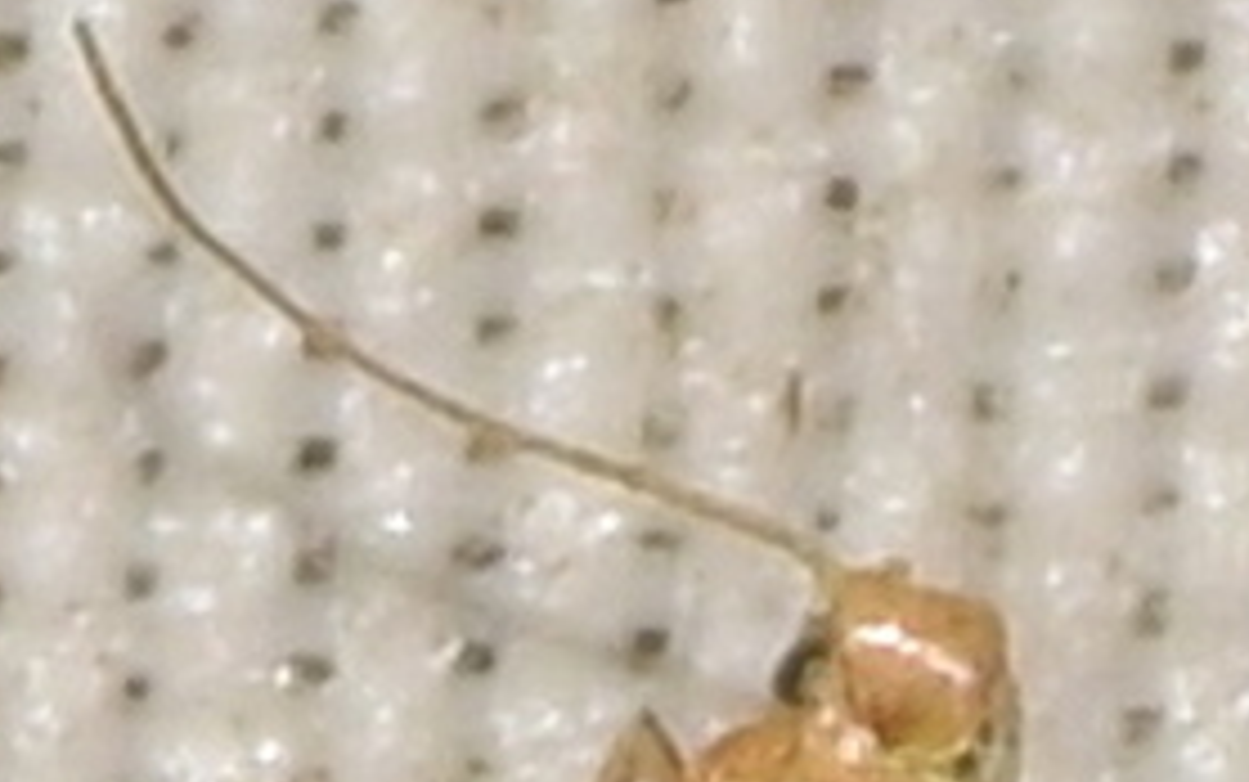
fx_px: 25267
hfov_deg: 2.8
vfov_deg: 1.8
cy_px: 1371
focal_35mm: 742
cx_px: 377
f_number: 10
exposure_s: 1/160
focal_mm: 140
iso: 125
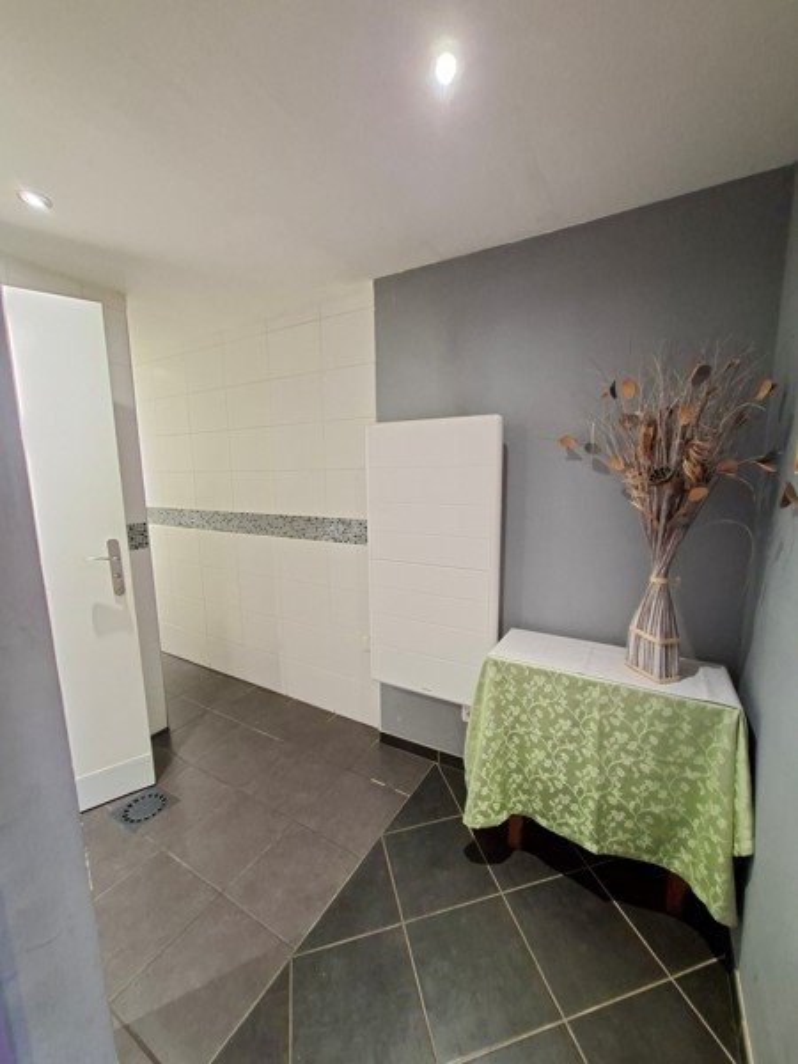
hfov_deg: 89.9
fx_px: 400
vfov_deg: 106.2
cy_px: 532
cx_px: 399
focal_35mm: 13
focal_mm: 1.74
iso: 500
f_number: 2.2
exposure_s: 1/20
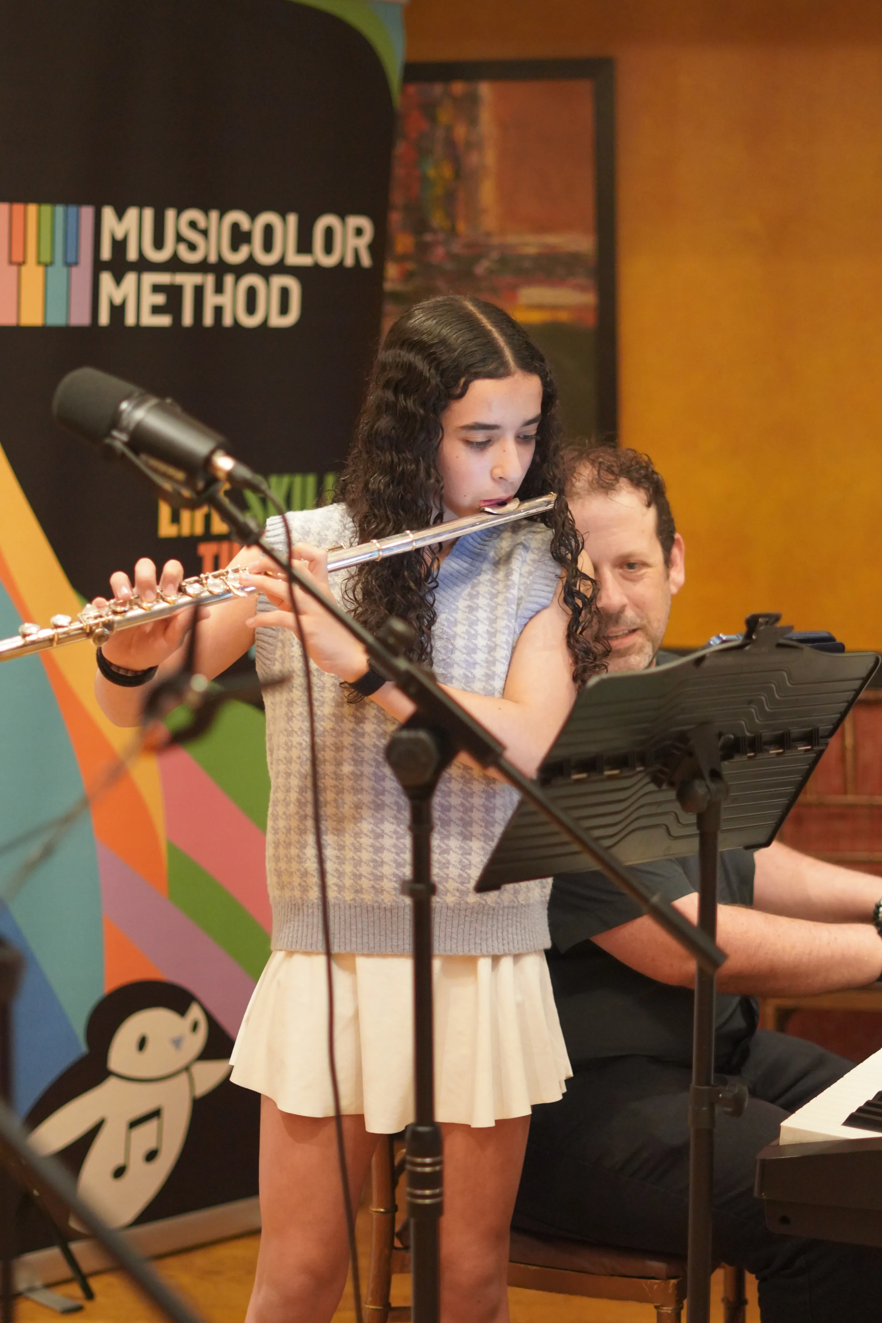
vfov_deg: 27.0
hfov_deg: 18.2
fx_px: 2756
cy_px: 662
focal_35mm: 75
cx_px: 441
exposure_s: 1/160
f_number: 1.8
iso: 2500
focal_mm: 50
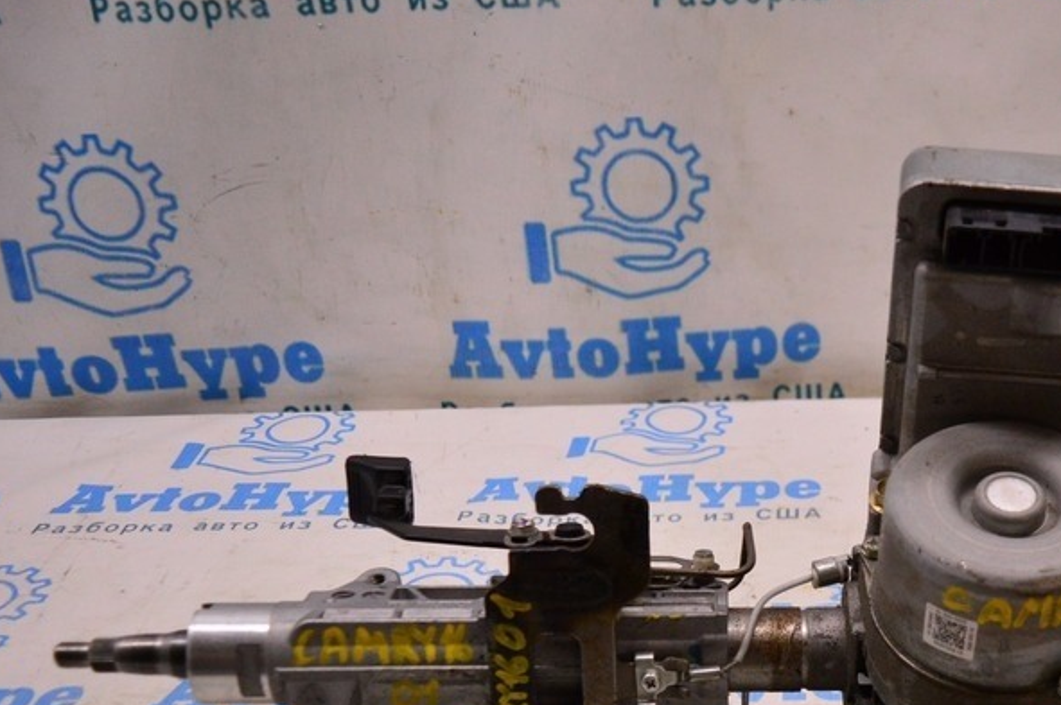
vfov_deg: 25.5
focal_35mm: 52
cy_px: 562
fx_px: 1531
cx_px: 856
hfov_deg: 36.8
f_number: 4
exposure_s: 1/400
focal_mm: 20
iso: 1600
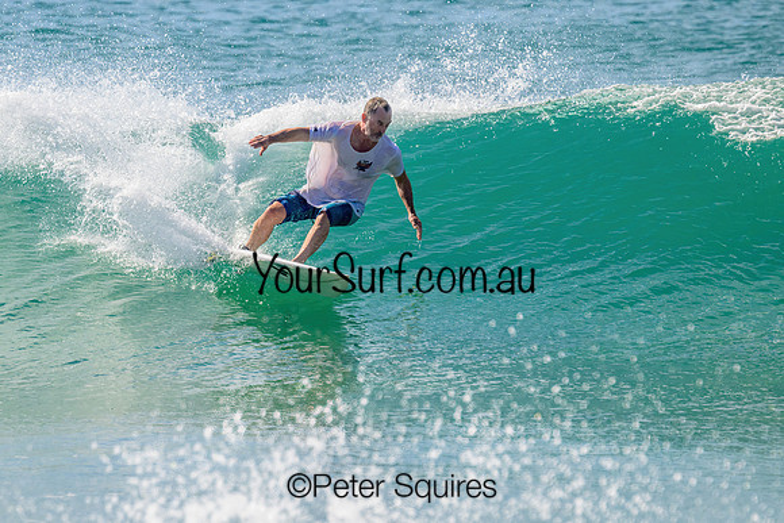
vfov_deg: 1.8
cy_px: 242
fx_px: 16549
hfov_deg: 2.7
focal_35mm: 760
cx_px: 279
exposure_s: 1/2000
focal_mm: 560
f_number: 11
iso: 640
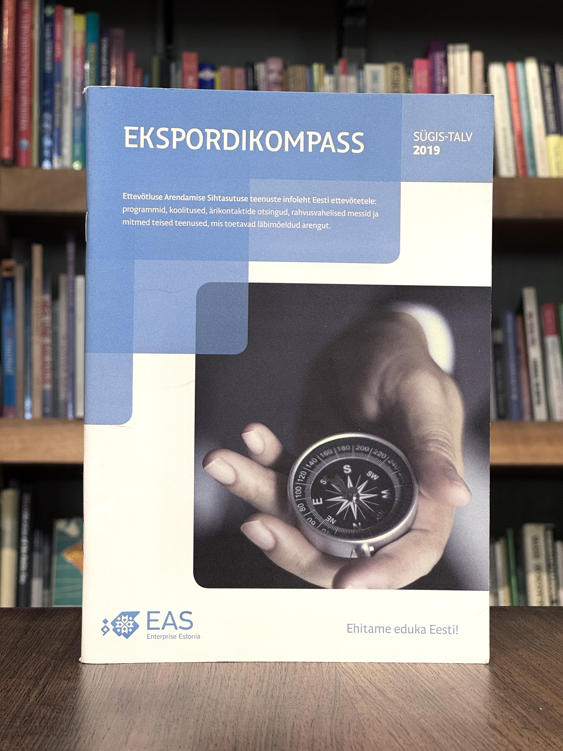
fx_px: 1670
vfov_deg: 25.3
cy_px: 376
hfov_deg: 19.1
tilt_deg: -0.7
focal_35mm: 77
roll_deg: -0.9
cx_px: 282
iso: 160
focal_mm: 9
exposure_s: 1/99
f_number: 2.8
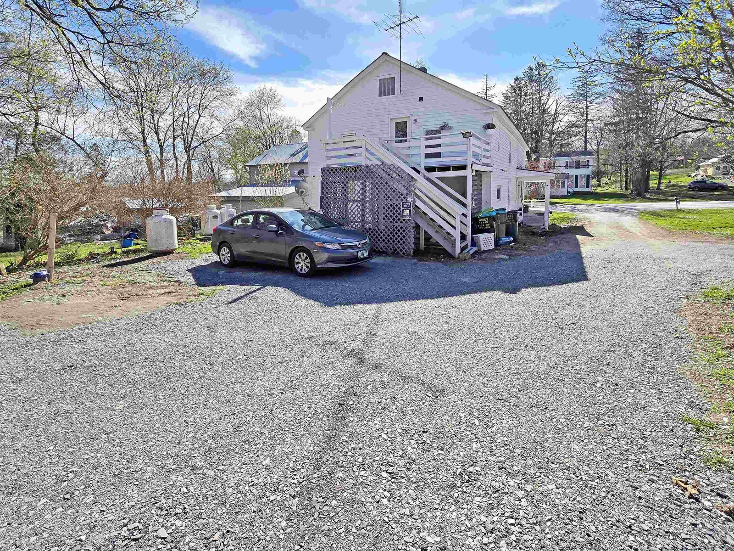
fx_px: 276
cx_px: 367
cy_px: 276
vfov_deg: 89.9
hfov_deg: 106.2
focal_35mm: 13
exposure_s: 1/2686
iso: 50
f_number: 2.2
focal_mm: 2.2
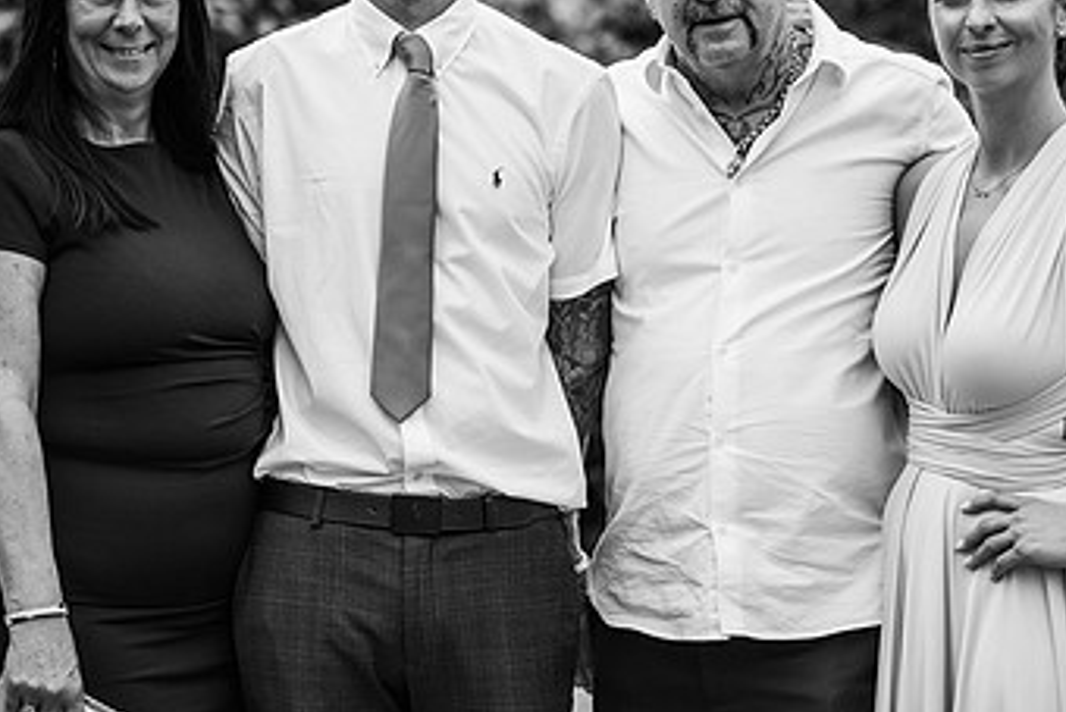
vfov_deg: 9.5
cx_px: 533
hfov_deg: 14.1
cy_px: 342
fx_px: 4295
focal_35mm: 145
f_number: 2.2
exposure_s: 1/1600
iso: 100
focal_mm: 85
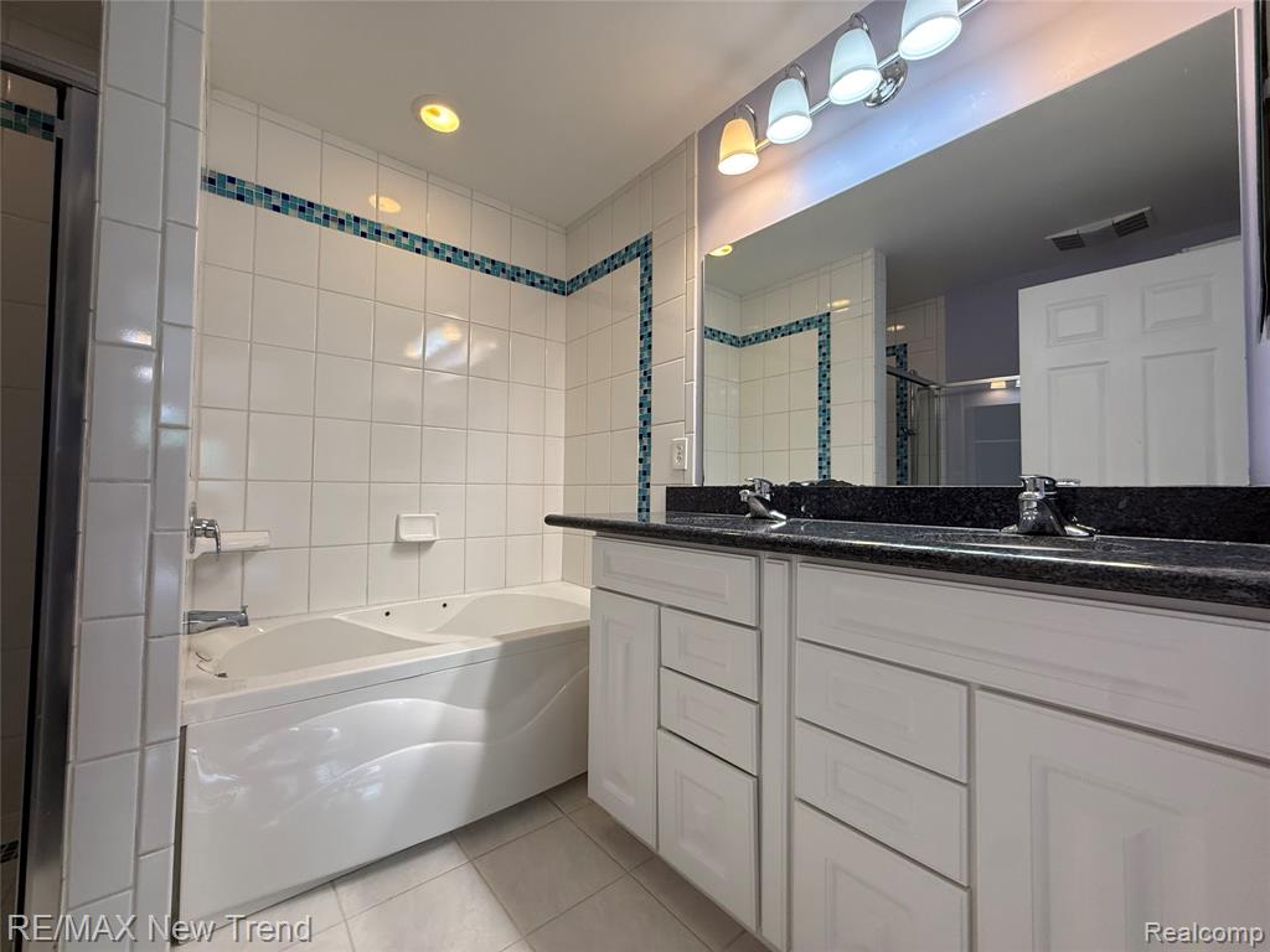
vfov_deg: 85.7
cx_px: 635
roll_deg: -1.1
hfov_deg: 102.1
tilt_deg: +3.5
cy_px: 476
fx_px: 514
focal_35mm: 14
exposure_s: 1/120
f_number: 2.2
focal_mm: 2.22
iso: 200
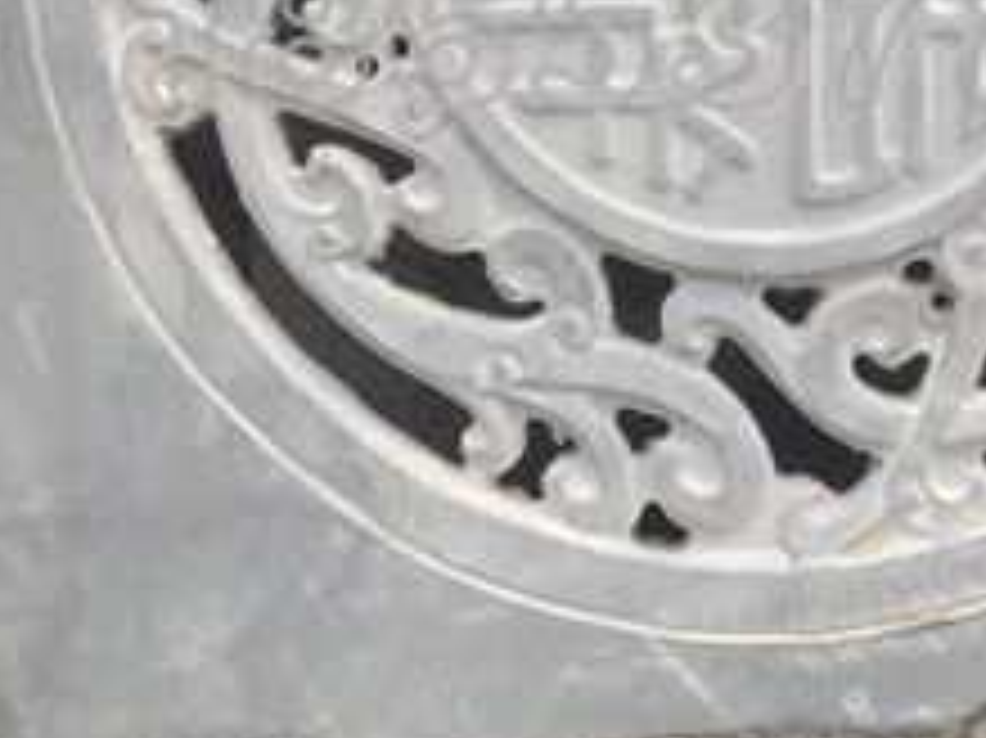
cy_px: -90
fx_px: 2733
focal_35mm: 96
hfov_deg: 20.1
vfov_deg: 15.0
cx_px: 864
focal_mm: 4.28
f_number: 2.4
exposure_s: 1/120
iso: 64
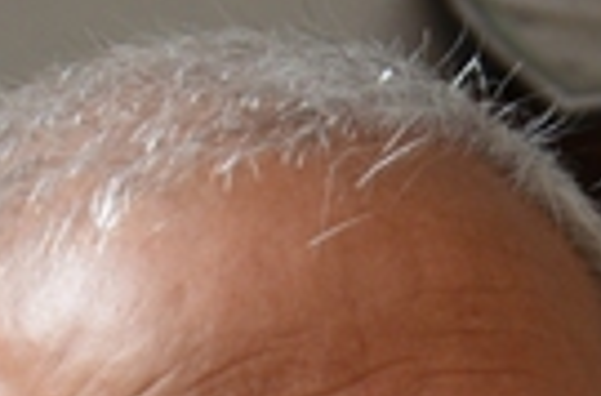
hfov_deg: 2.9
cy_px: 861
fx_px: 11666
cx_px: 579
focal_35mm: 701
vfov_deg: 1.9
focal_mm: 105
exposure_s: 1/40
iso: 800
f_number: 5.6
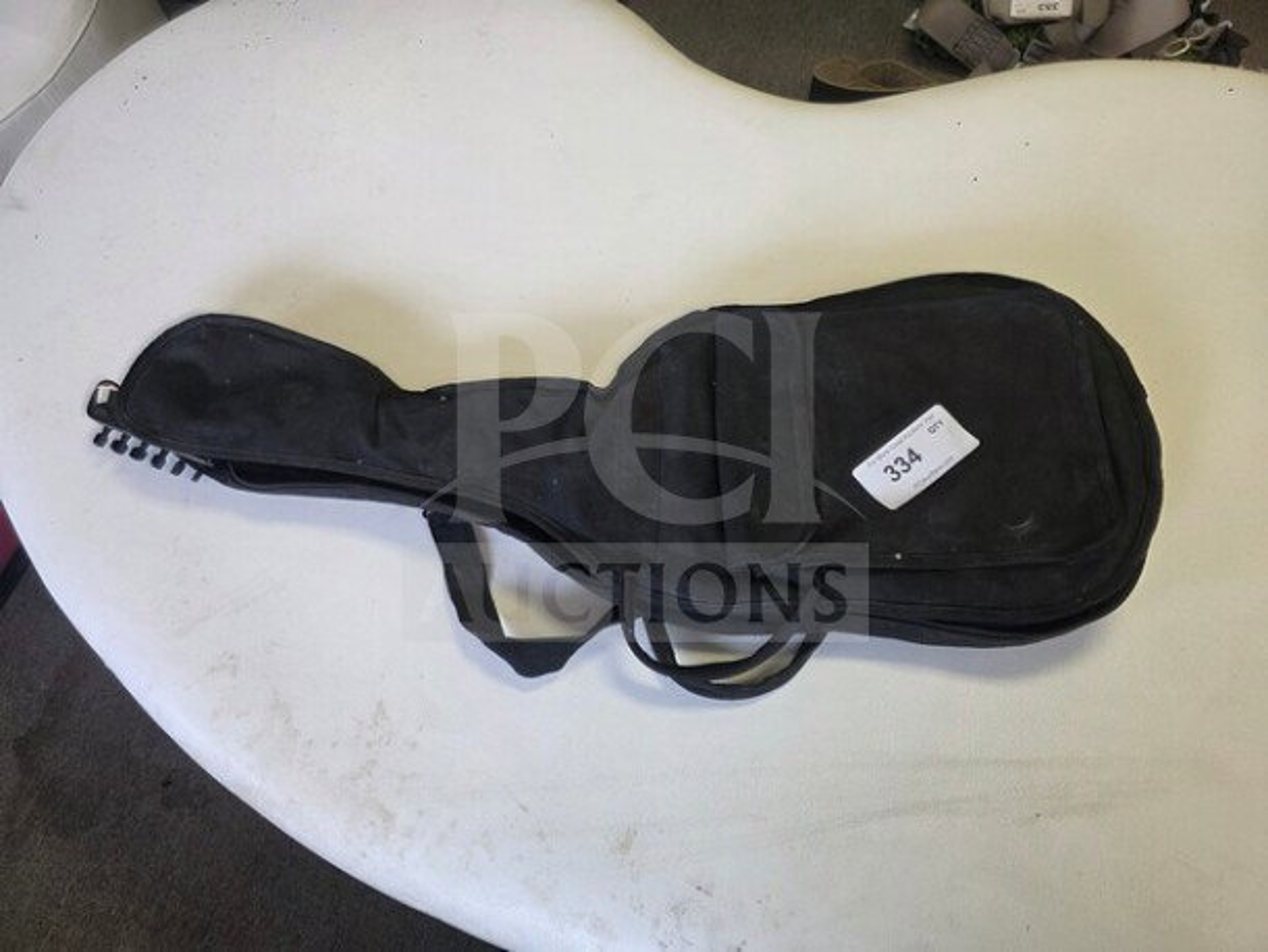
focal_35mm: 23
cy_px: 476
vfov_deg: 58.9
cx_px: 634
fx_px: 843
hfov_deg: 73.9
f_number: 1.7
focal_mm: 6.3
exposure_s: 1/120
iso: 160
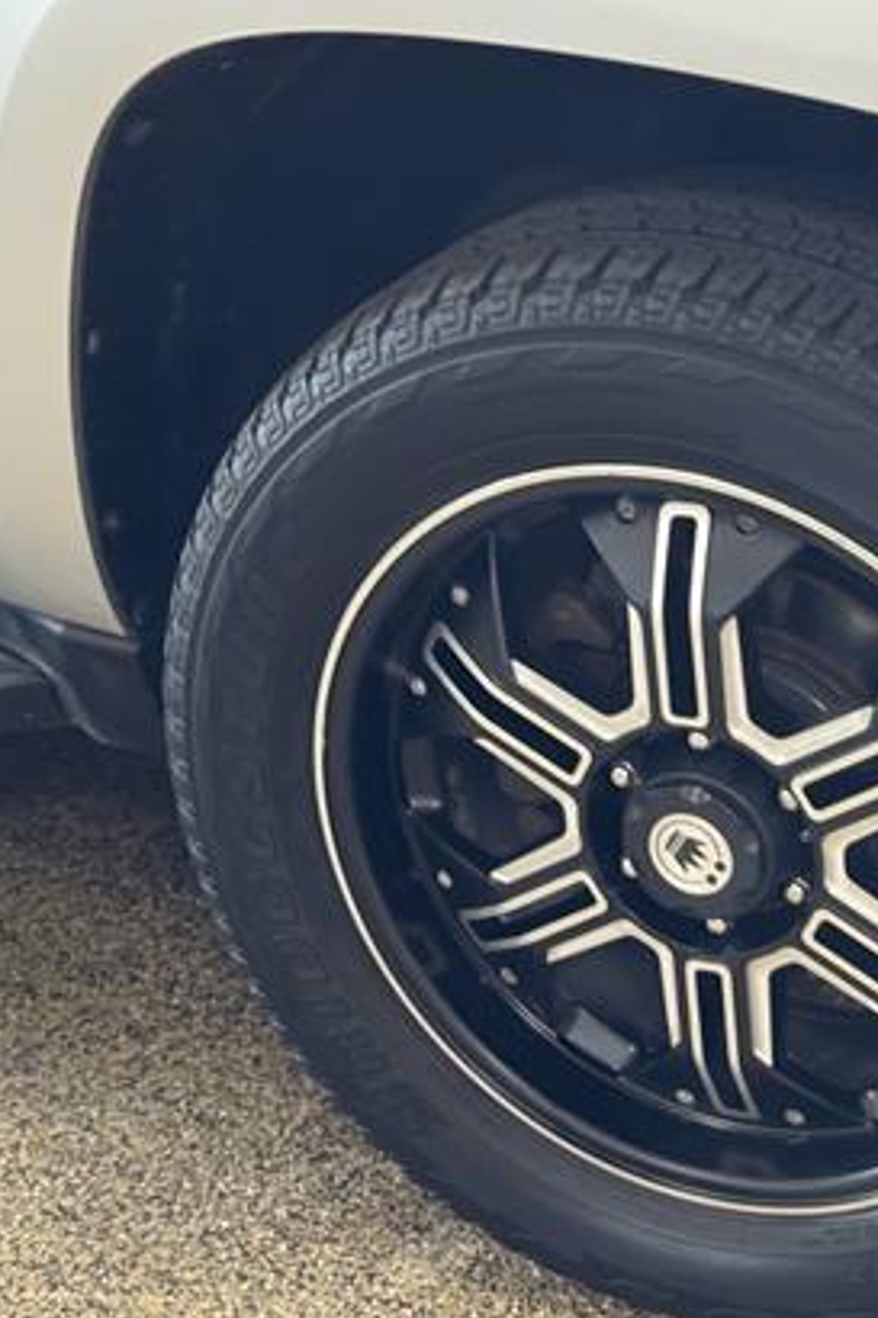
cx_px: 814
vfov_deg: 26.0
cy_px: 714
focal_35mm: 78
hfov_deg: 17.2
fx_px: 2856
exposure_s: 1/60
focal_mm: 6.76
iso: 160
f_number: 1.78
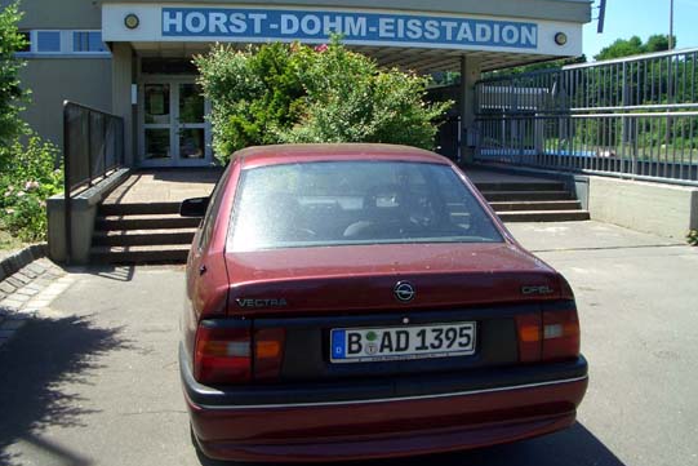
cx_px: 352
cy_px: 215
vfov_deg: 35.9
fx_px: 718
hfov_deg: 51.9
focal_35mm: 37
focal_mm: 5.8
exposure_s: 1/320
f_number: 4.3
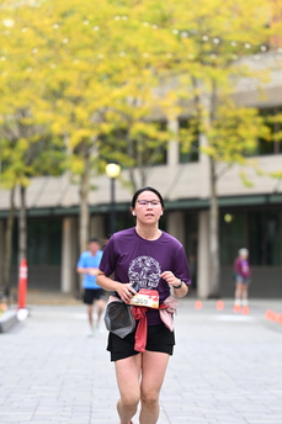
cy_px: 222
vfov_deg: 10.3
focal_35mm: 200
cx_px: 145
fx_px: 2352
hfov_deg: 6.9
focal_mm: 125
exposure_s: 1/1600
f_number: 2.8
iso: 640
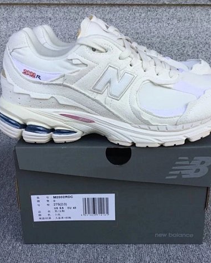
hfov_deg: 36.5
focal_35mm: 41
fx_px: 320
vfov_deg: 44.8
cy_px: 132
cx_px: 119
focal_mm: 3.3
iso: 25
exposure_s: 1/392
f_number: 2.4
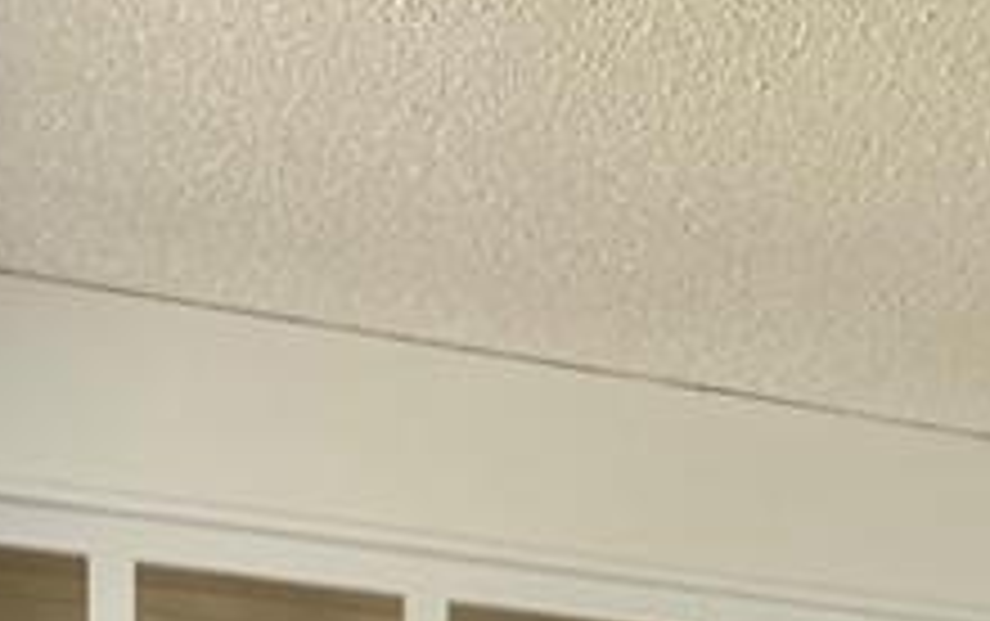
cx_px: 720
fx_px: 1864
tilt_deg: -1.2
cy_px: 1390
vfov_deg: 14.3
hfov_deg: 29.4
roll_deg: +0.7
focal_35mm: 69
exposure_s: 1/60
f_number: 2.2
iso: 320
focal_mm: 2.22
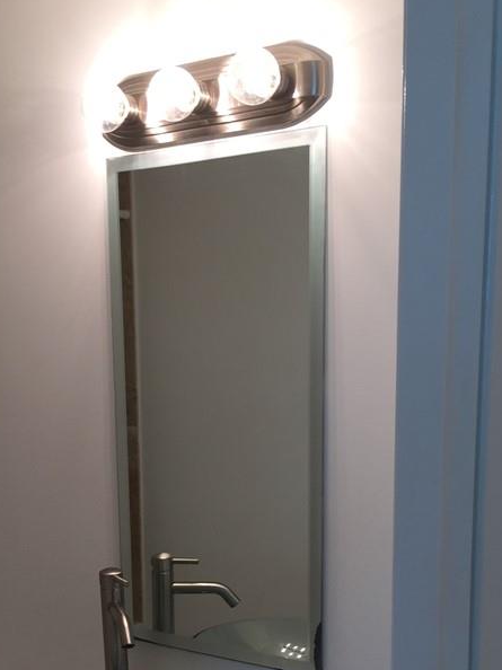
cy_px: 535
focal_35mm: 50
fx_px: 967
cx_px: 202
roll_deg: +1.3
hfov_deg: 29.0
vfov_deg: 36.9
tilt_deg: -11.5
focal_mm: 4.15
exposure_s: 1/60
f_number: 2.2
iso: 40
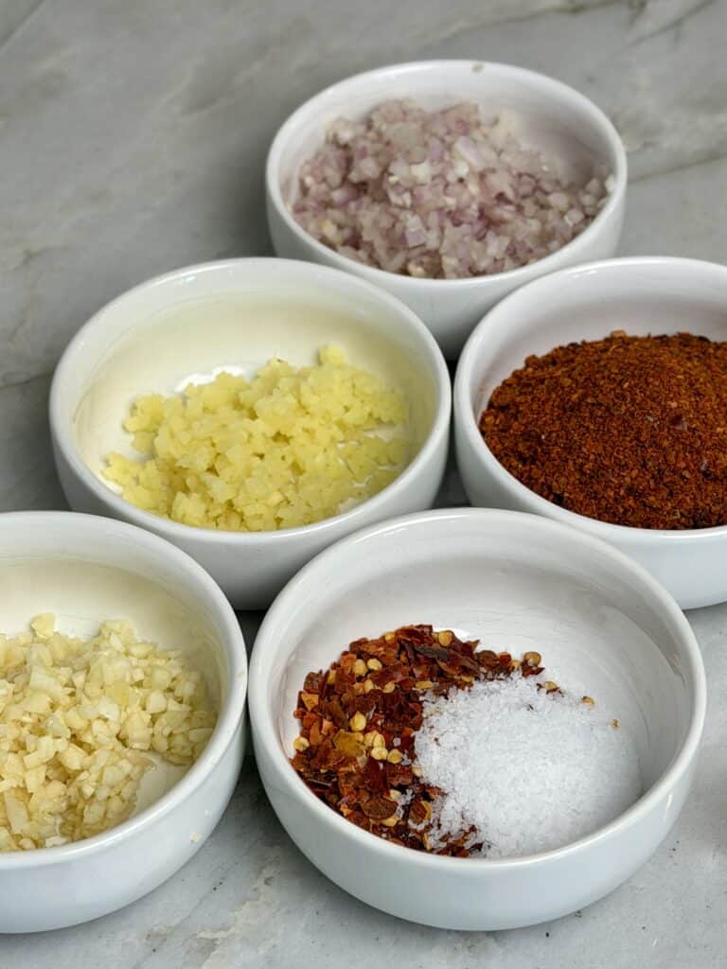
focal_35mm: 48
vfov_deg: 39.7
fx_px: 1344
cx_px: 364
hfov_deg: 30.3
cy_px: 484
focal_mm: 6.76
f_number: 1.78
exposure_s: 1/304
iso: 64
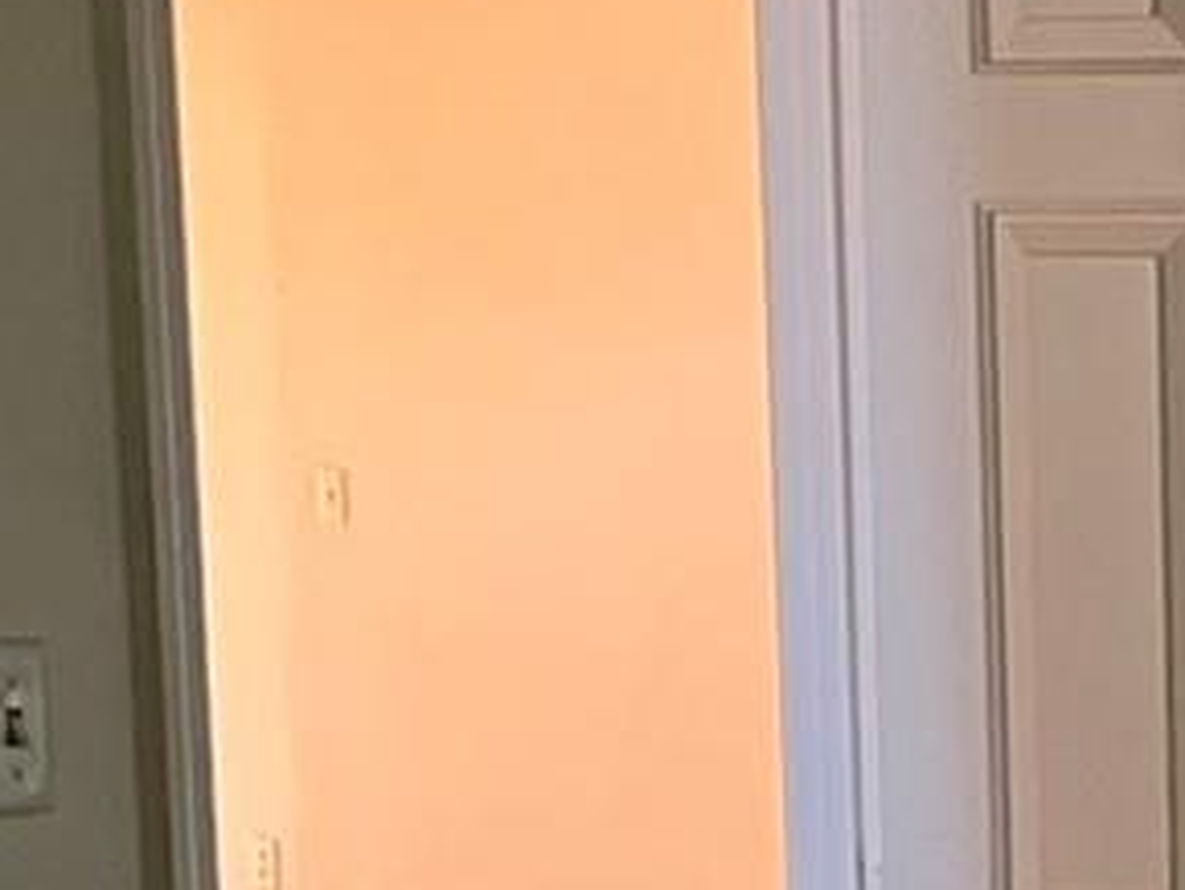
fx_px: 4932
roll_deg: -1.0
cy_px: 1288
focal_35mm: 144
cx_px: 2128
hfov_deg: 12.5
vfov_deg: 10.0
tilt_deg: -9.3
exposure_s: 1/60
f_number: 1.6
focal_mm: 5.1
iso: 400
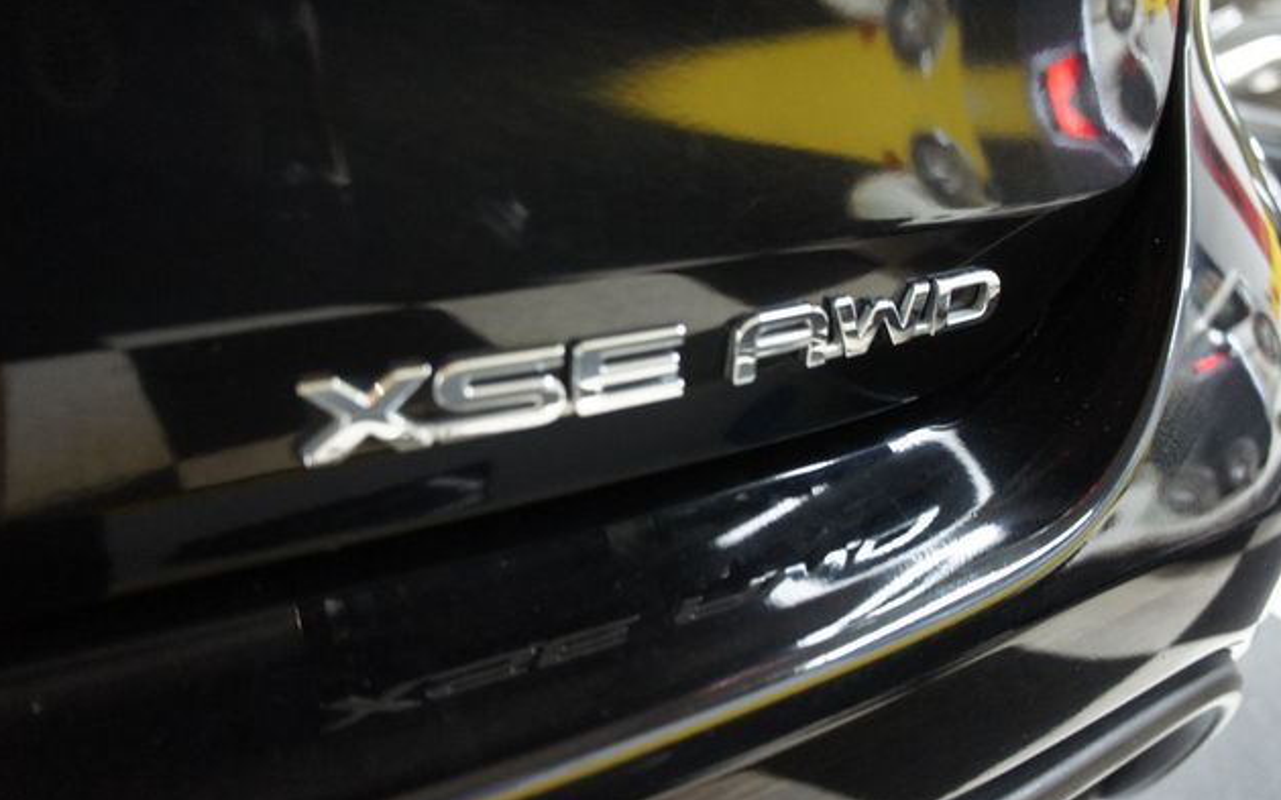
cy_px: 395
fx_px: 977
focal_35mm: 28
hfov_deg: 66.5
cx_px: 646
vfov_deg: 44.5
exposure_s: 1/25
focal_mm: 18
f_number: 3.5
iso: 1600
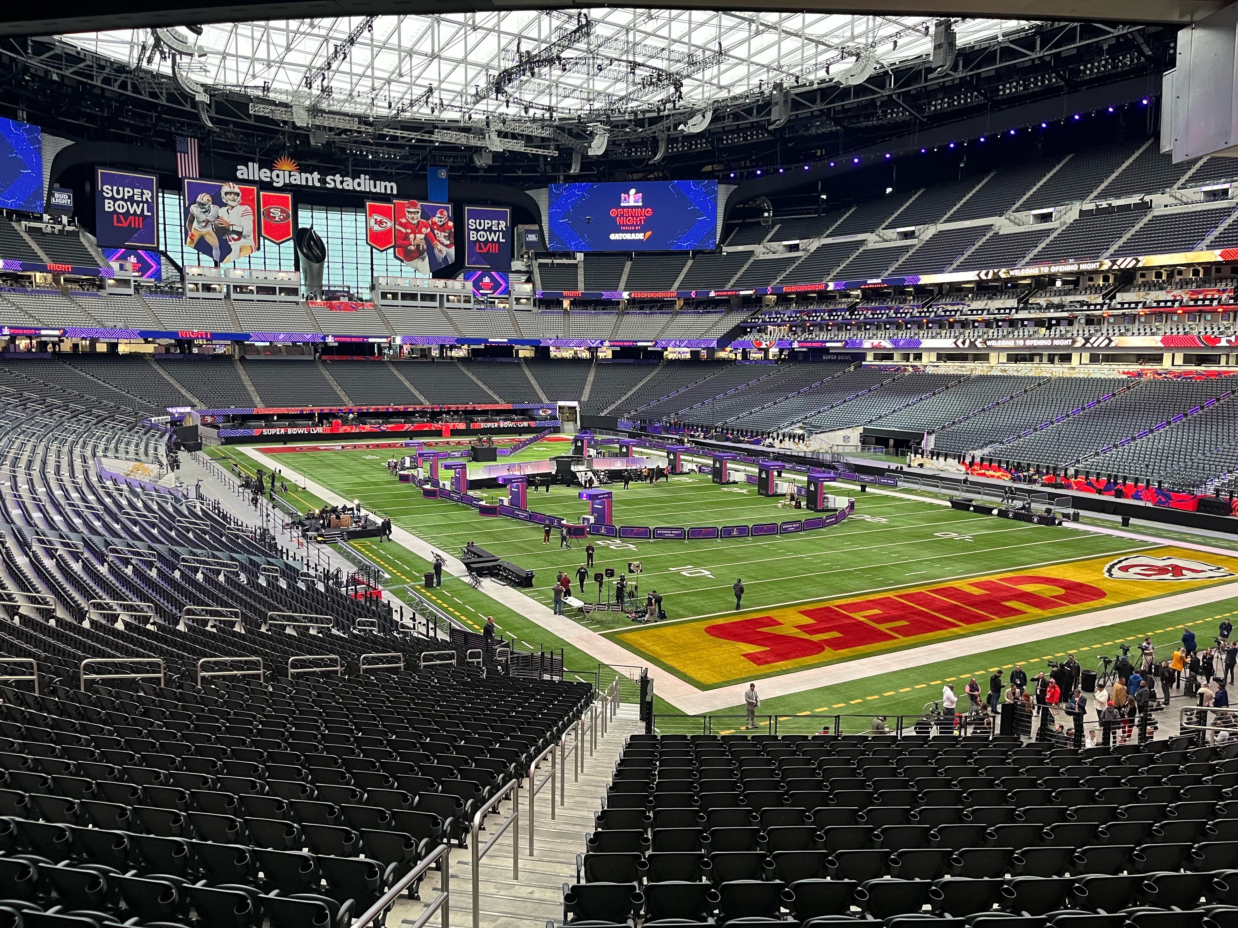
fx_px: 930
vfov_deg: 53.1
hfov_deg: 67.3
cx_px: 619
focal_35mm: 26
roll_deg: -0.6
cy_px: 464
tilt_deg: -7.7
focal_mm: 5.1
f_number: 1.6
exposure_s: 1/60
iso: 320
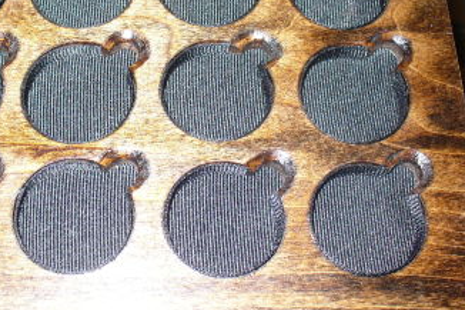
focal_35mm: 60
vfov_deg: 22.6
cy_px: 128
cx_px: 144
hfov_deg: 33.0
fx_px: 775
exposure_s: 1/30
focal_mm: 6.1
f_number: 2.8
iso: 80
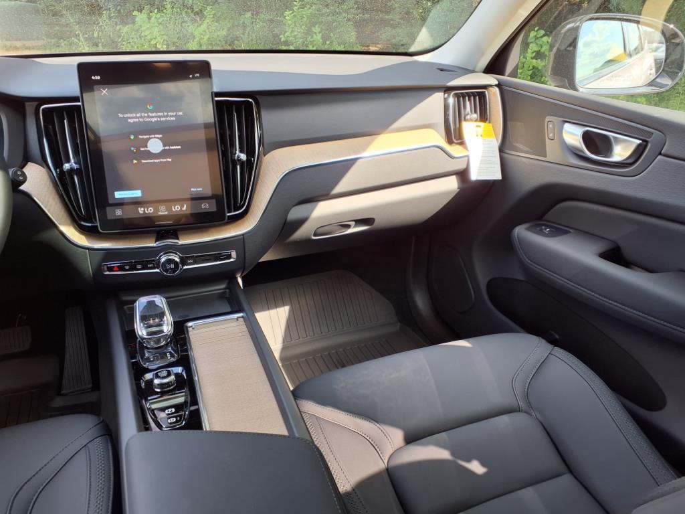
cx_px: 342
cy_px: 257
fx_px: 534
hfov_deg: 65.3
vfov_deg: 51.4
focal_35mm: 27
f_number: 1.9
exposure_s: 1/120
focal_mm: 3.58
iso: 50
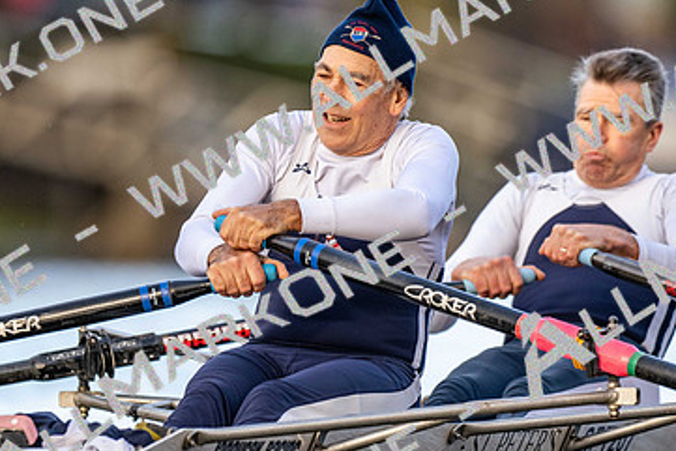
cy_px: 224
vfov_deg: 1.4
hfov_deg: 2.1
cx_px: 360
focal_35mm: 965
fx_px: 18127
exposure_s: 1/2500
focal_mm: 600
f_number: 4
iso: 1600
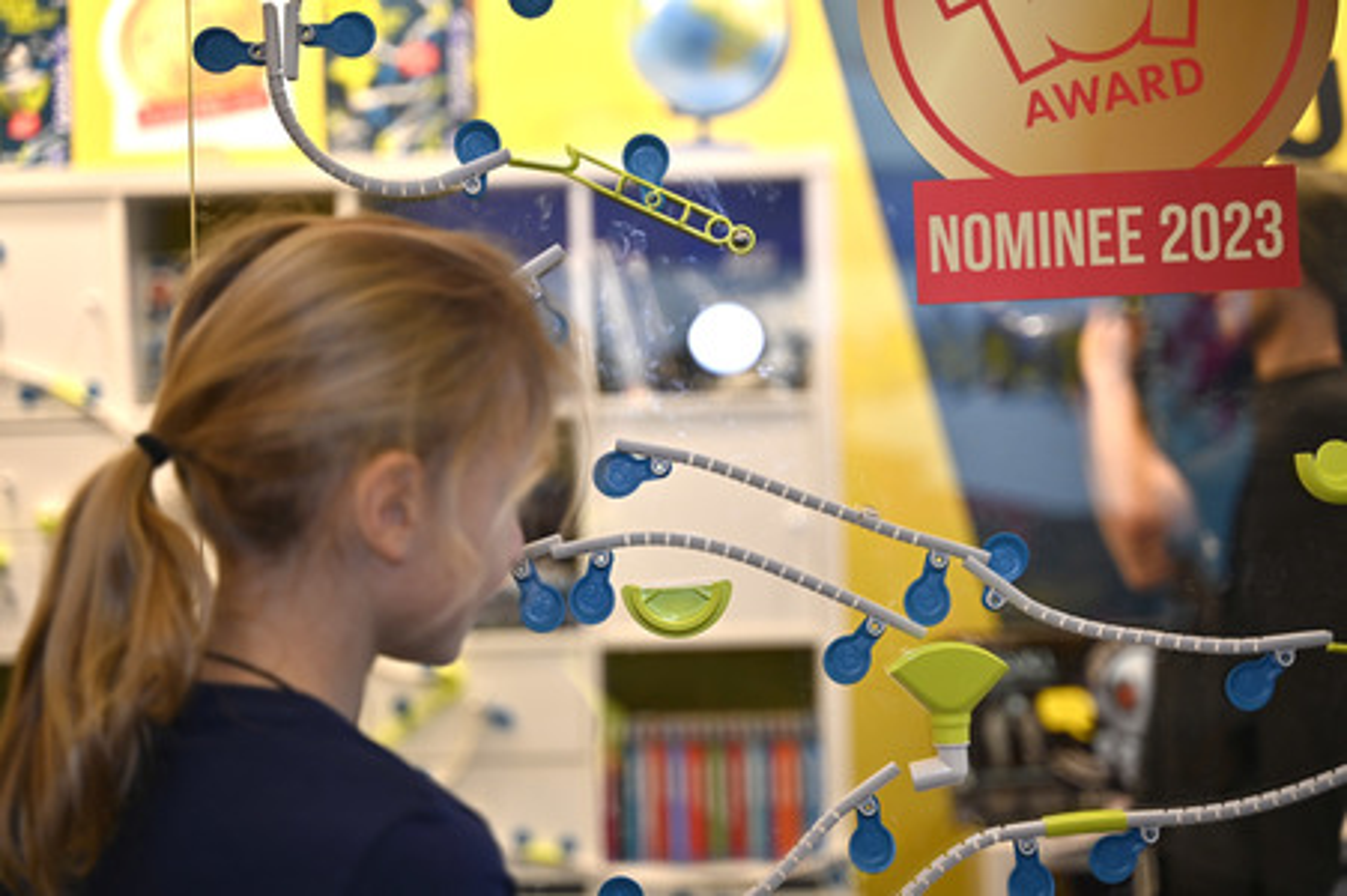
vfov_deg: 18.2
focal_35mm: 75
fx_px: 2804
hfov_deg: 27.0
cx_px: 674
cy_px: 448
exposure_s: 1/100
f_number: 2.8
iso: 250
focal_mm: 75
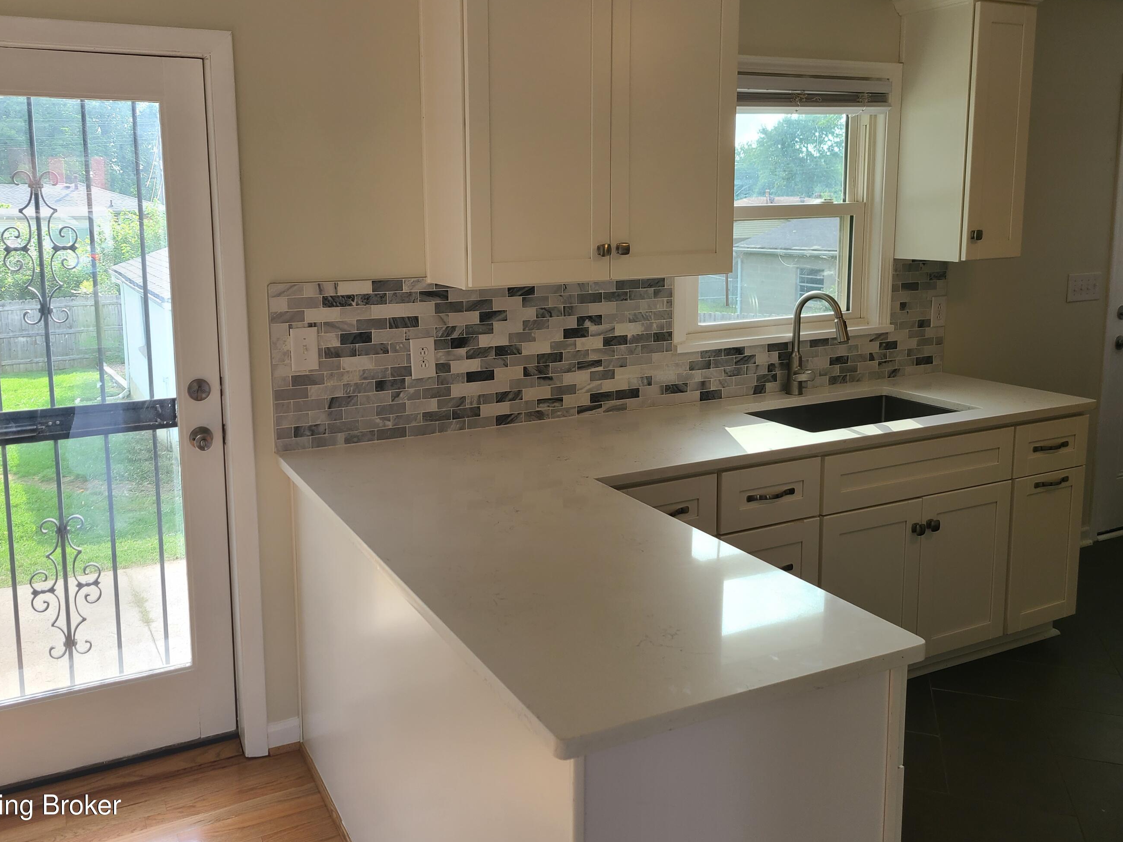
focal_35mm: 30
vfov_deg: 46.7
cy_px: 364
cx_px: 513
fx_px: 973
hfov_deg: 59.9
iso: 40
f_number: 1.8
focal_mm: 5.4
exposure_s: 1/167
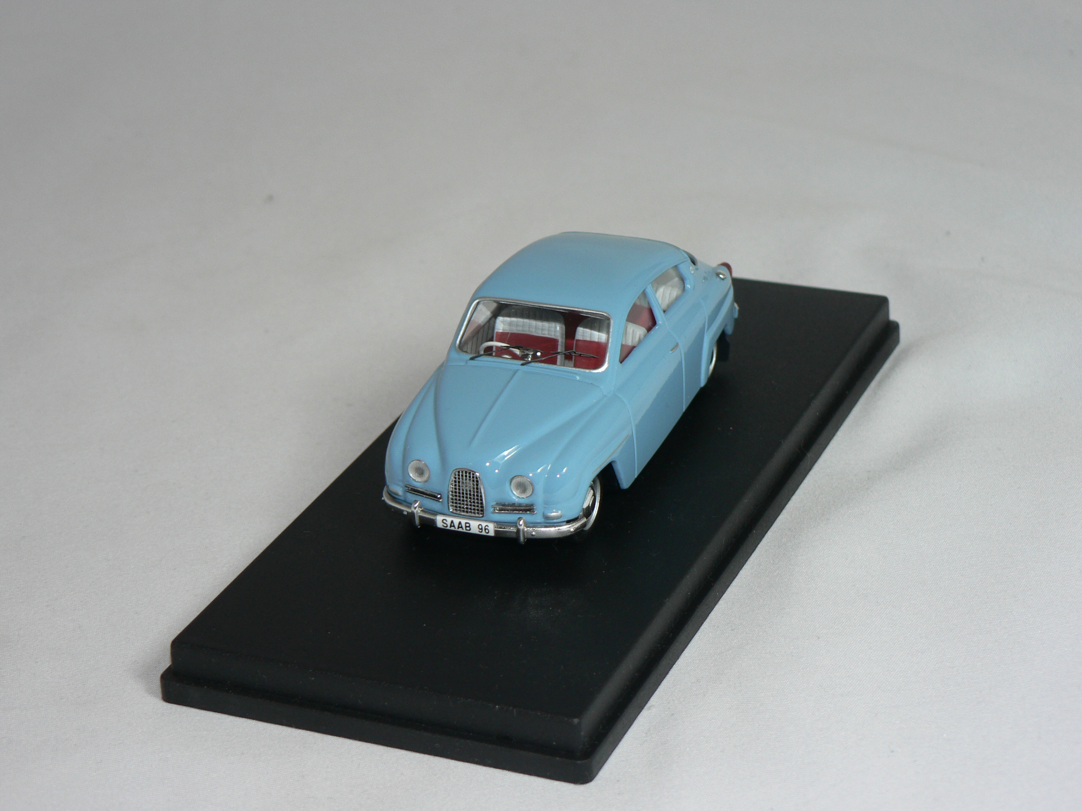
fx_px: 2719
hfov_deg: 22.5
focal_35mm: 87
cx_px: 541
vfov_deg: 17.0
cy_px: 406
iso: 80
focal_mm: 14.5
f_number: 3.2
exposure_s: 1/60
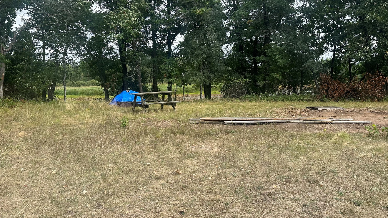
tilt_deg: -2.7
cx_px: 185
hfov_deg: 64.3
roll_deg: +1.7
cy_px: 87
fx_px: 309
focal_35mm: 30
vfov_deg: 38.8
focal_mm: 6.86
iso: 80
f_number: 1.78
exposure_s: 1/927
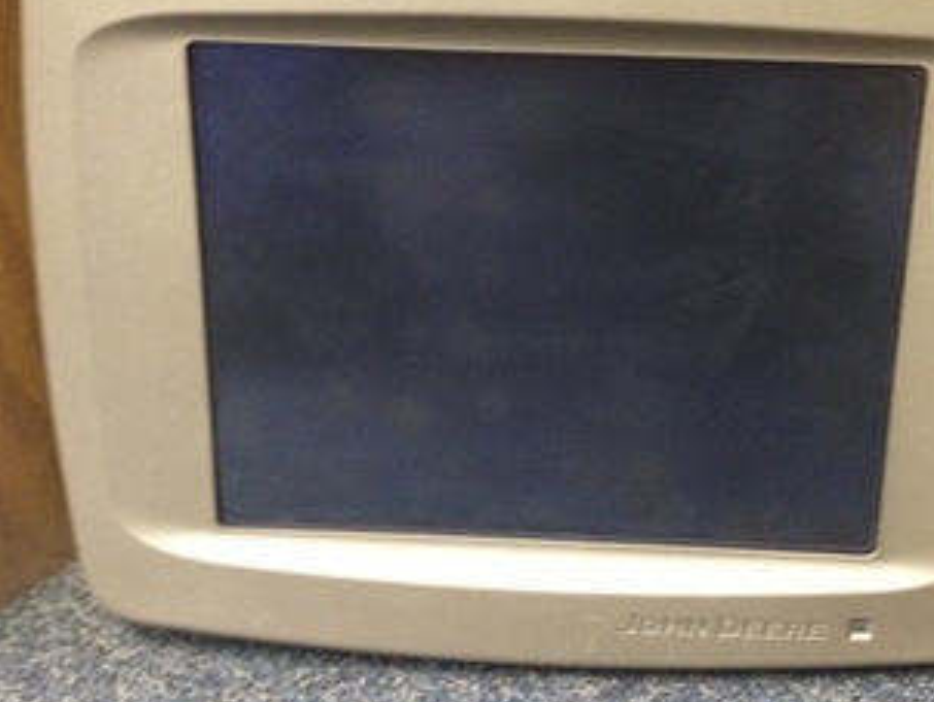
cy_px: 291
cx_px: 591
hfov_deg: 30.6
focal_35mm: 63
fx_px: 1701
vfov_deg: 23.3
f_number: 2.4
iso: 320
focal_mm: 4.28
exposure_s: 1/20
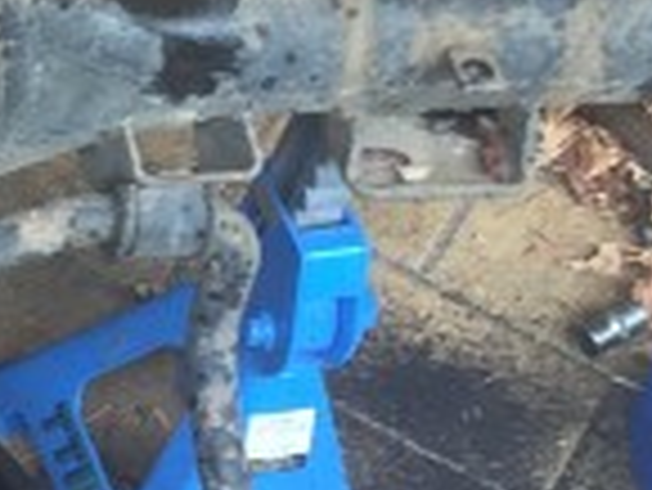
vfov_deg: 7.7
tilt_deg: -46.2
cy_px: -67
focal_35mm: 192
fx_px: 3619
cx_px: -809
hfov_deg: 9.4
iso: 32
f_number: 2.2
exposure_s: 1/124
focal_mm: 4.15
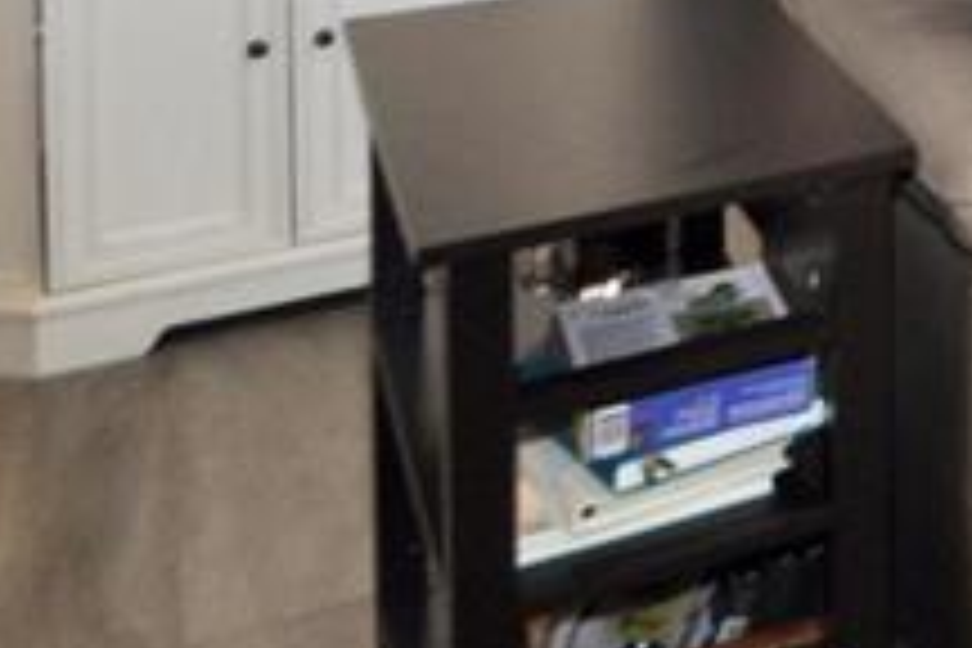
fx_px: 1917
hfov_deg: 17.3
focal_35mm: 71
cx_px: 2084
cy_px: -598
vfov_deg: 15.7
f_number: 7.1
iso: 640
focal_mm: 10
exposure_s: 1/30
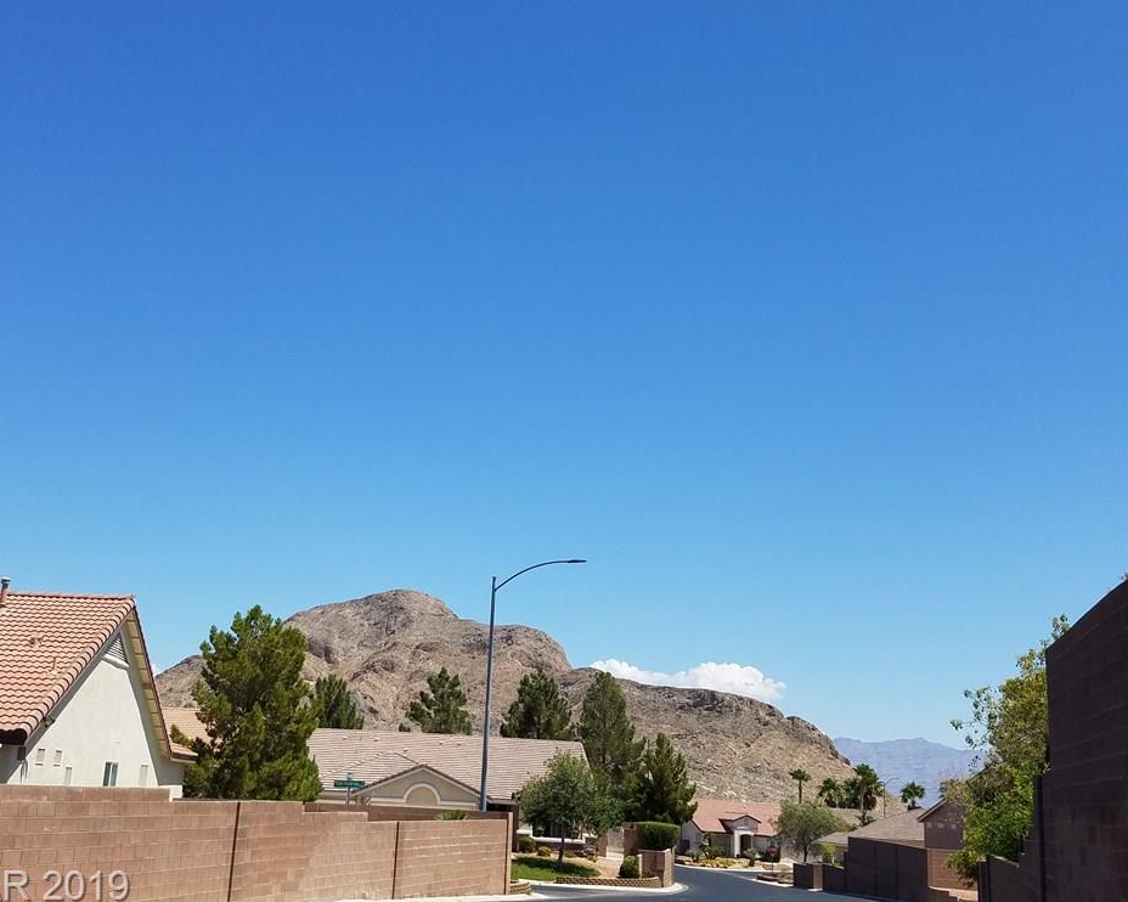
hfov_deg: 62.1
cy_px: 447
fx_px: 935
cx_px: 509
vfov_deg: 51.5
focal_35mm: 28
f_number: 1.7
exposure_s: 1/3152
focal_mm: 4.2
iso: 50
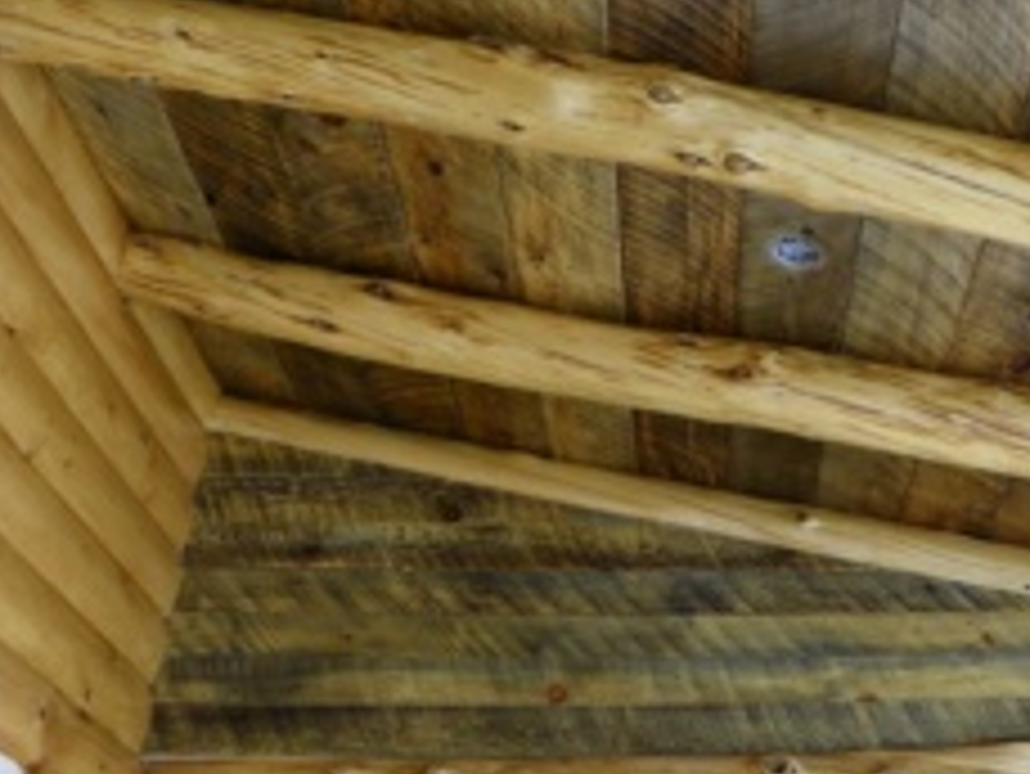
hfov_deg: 41.7
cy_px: 428
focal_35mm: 43
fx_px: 1280
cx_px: 843
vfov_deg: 33.6
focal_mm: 4.6
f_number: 2.8
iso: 64
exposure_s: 1/80
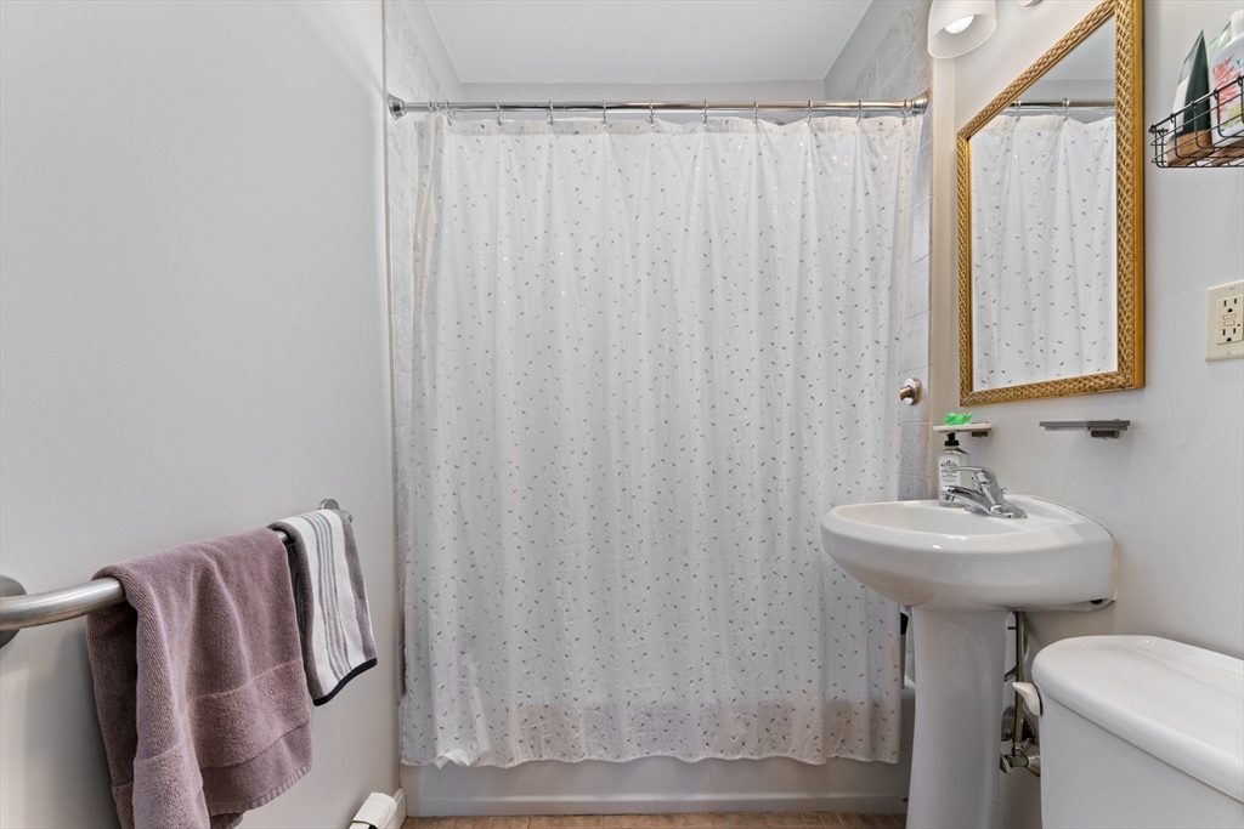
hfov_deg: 101.5
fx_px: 508
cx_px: 622
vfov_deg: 78.5
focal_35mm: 15
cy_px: 414
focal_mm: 14.7
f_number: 11
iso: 1250
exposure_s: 1/10
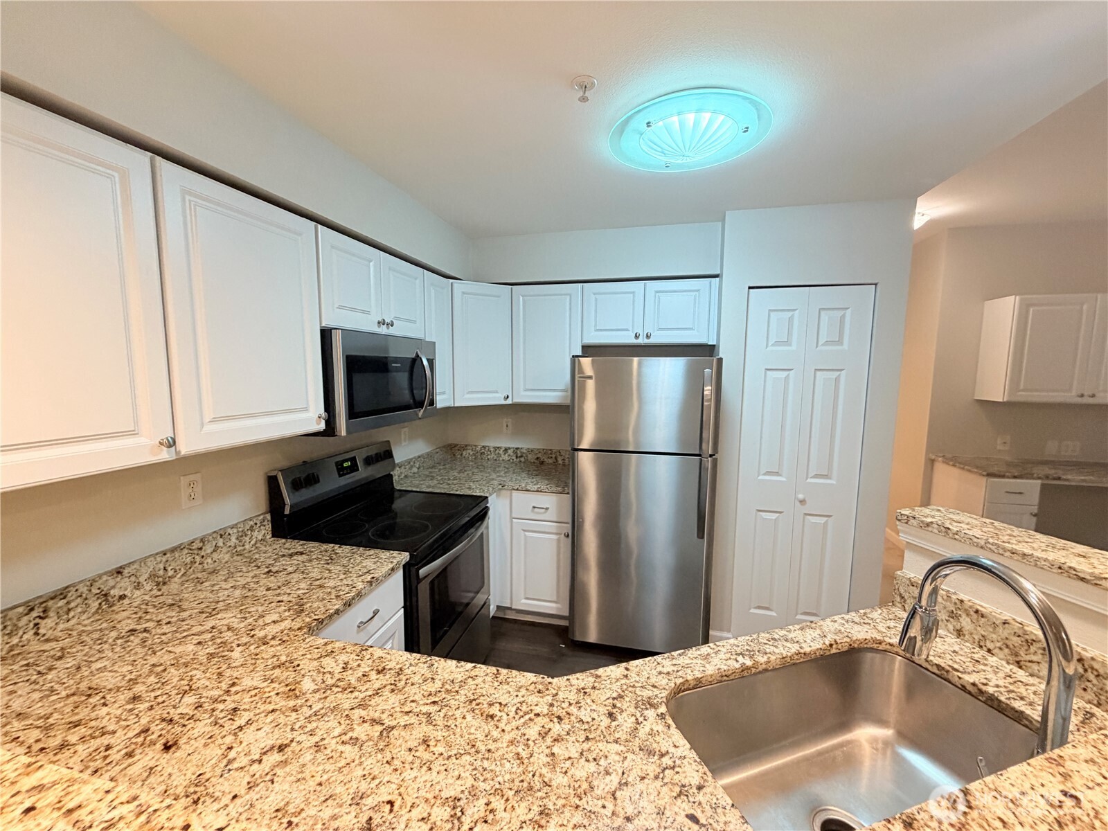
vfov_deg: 85.7
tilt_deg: -6.9
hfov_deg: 102.1
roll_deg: -0.1
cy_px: 416
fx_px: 448
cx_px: 554
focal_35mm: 14
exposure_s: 1/60
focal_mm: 2.22
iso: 250
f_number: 2.2
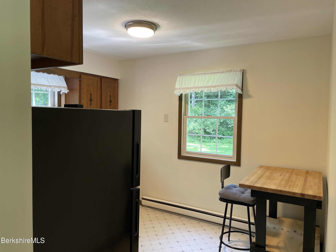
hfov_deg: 67.3
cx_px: 168
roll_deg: -1.5
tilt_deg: -2.4
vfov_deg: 53.1
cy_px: 126
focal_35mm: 26
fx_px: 252
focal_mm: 4.2
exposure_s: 1/60
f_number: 1.6
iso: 80
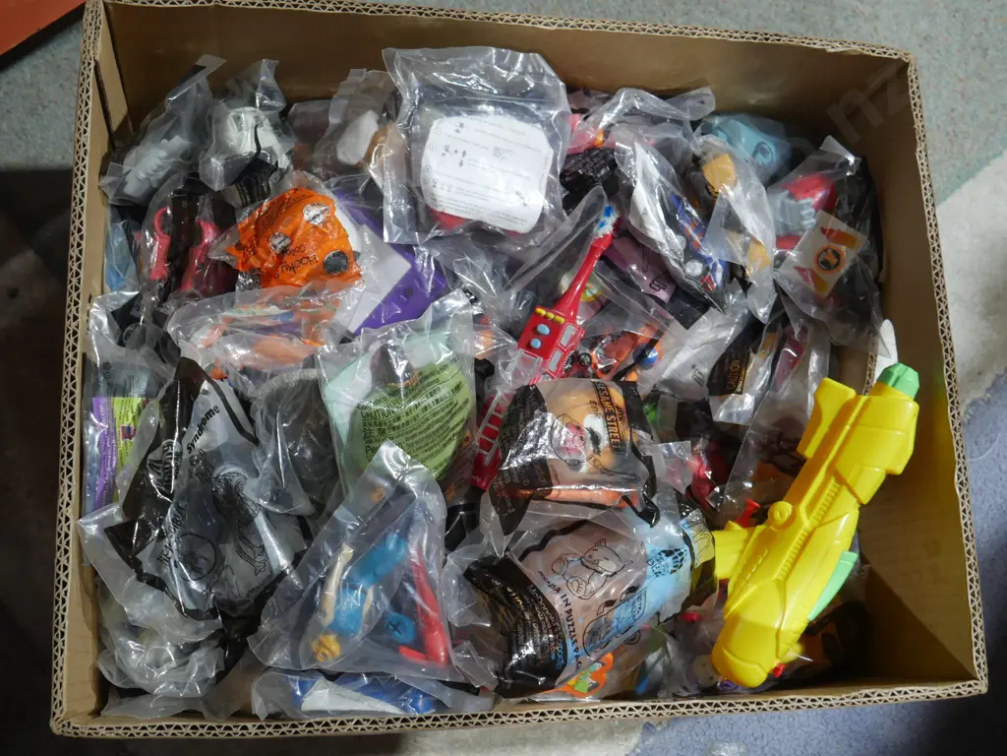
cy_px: 378
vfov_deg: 36.0
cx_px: 504
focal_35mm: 40
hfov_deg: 46.8
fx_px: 1164
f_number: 4.5
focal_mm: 20
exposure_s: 1/60
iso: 800
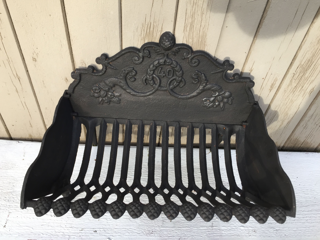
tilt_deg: -47.2
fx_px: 268
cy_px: 120
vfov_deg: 48.2
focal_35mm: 29
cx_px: 160
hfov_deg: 61.7
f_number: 2.2
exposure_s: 1/205
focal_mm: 4.15
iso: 32
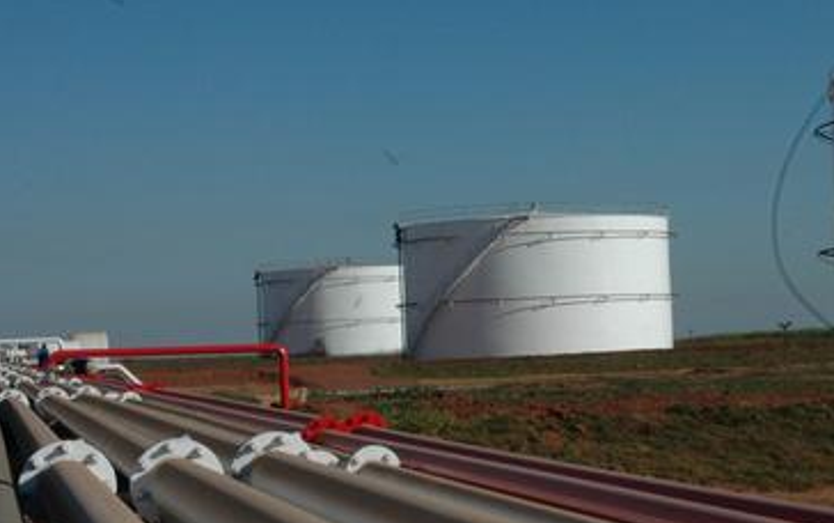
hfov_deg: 22.6
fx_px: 2069
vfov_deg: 14.4
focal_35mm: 91
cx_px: 614
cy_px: 295
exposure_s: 1/320
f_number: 20
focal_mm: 31
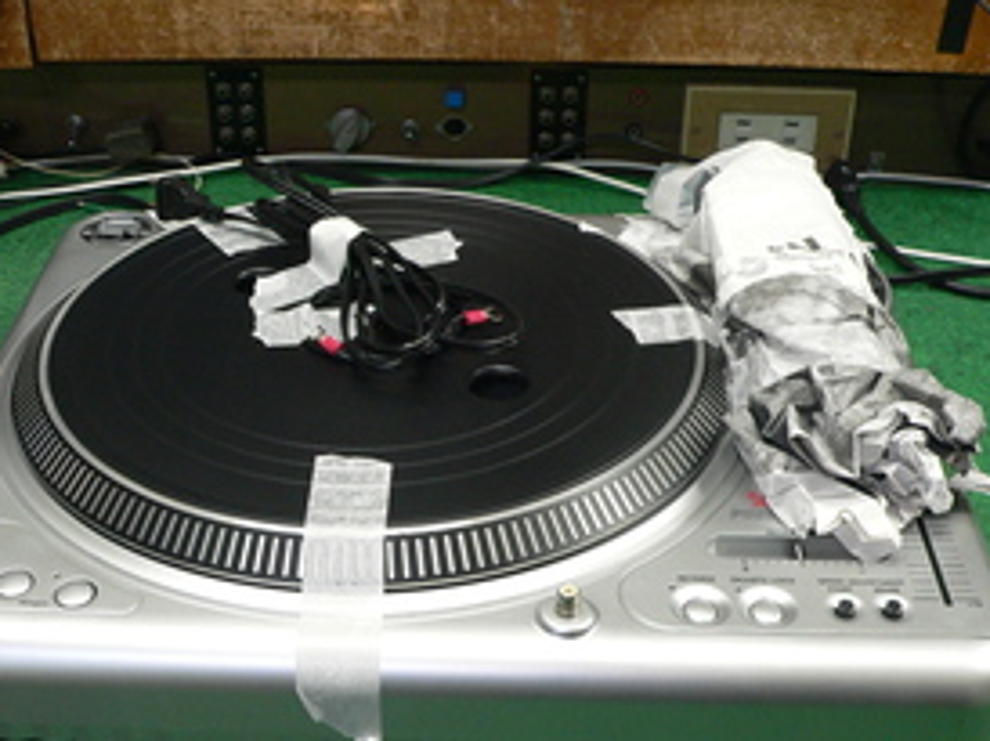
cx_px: 416
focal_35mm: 50
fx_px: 1429
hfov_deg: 38.1
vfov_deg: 28.9
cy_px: 483
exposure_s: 1/20
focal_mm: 6
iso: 200
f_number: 2.8
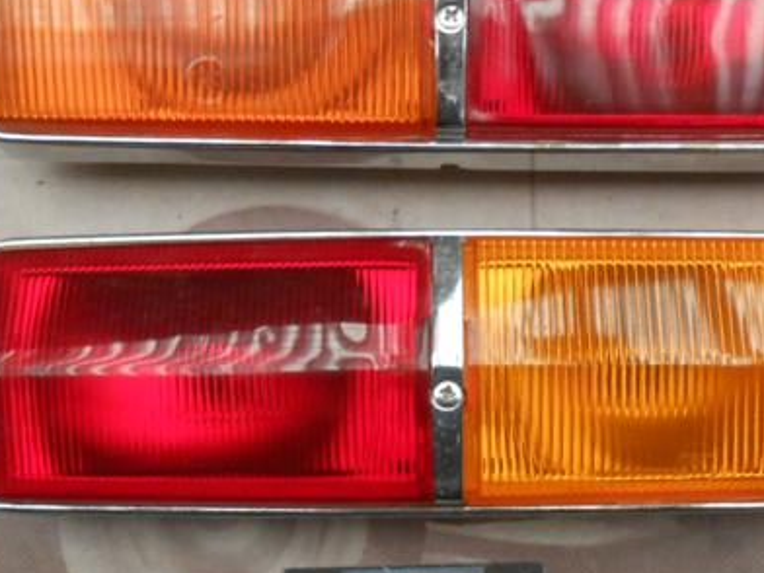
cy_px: 403
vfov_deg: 27.3
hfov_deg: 36.0
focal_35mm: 53
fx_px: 1170
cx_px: 472
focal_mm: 4.6
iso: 250
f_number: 3.5
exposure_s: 1/30
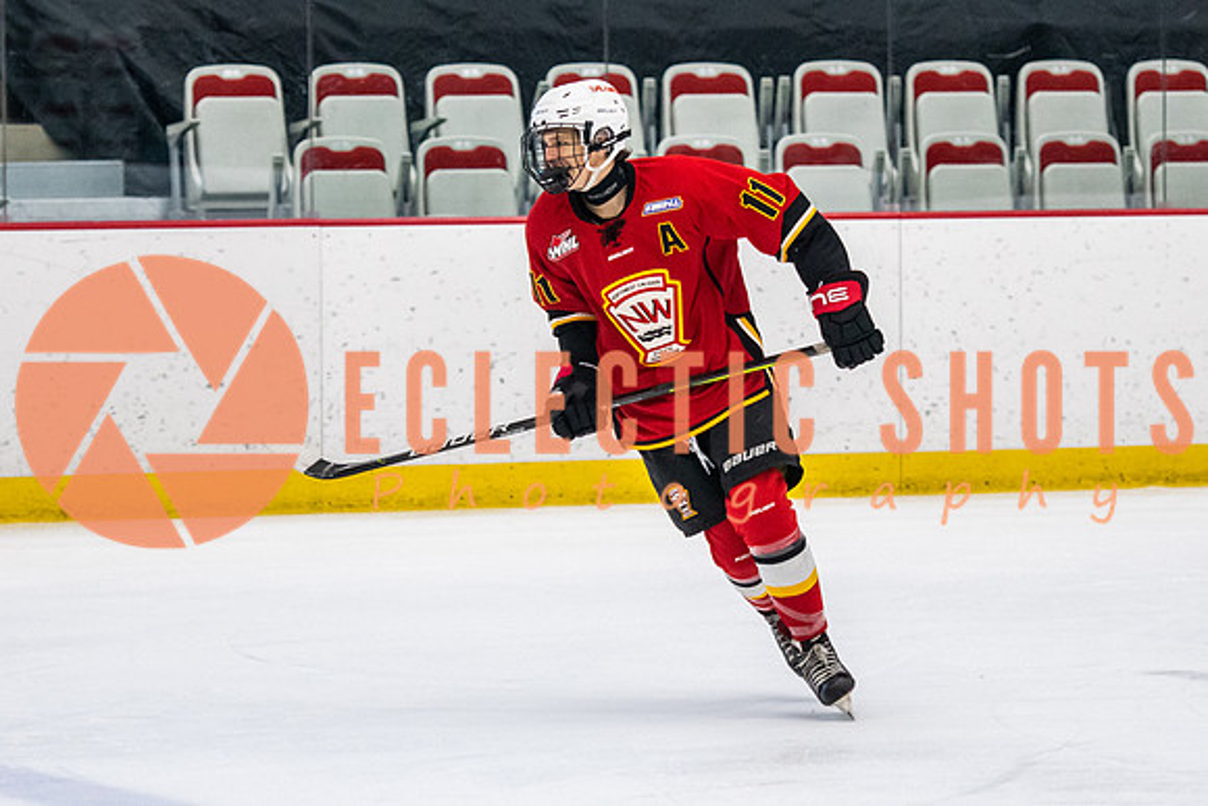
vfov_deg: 5.9
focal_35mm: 235
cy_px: 355
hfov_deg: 8.8
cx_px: 637
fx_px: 7882
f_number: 2.8
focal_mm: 110
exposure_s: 1/640
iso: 2500
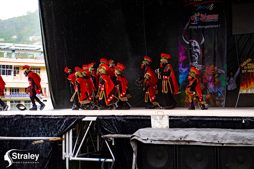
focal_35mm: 66
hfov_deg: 30.5
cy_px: 84
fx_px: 465
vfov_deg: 20.6
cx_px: 127
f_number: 5
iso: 500
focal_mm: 66
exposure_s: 1/400
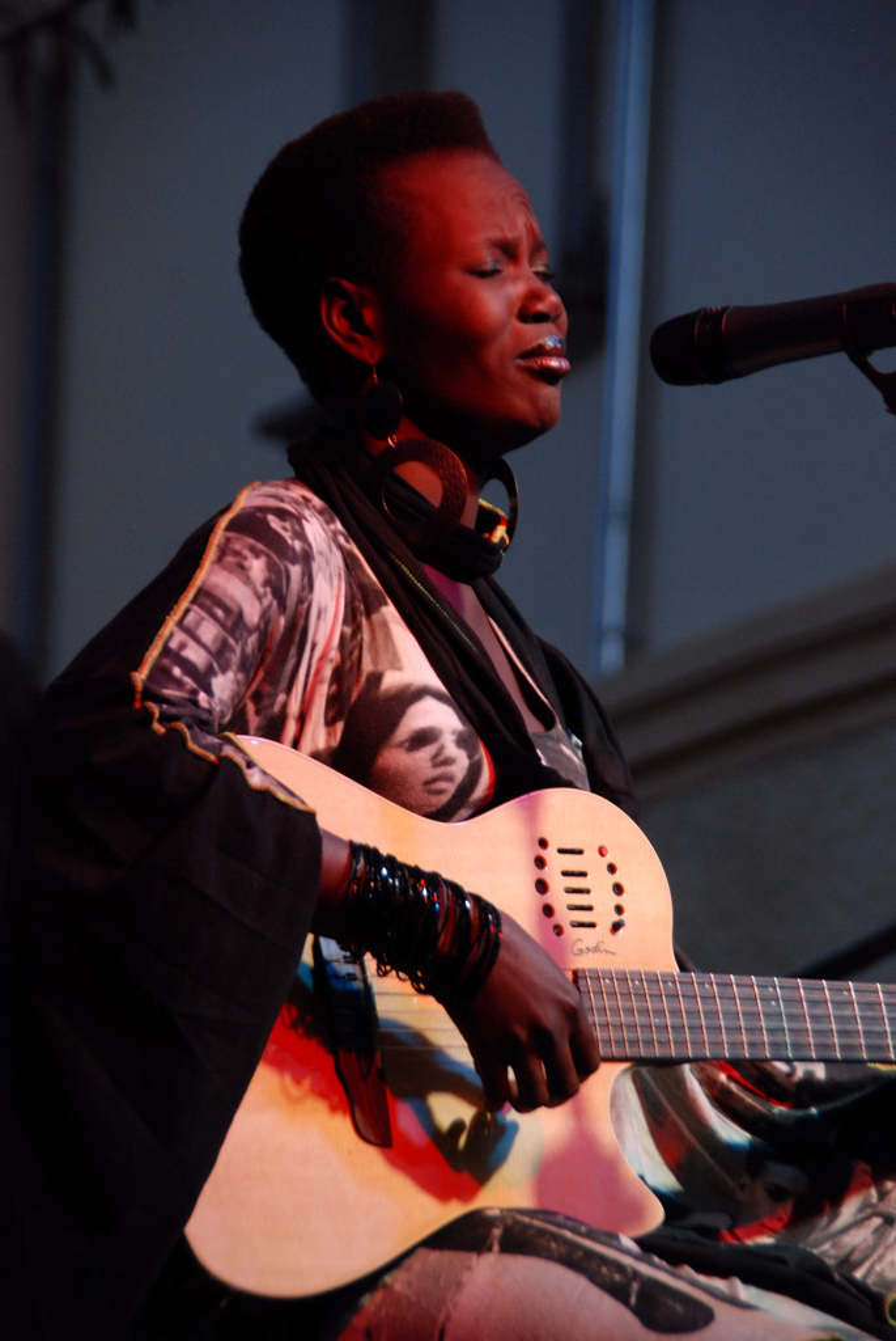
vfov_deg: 41.1
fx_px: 1788
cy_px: 670
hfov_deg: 28.1
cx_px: 448
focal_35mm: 48
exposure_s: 1/80
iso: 640
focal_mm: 32
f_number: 4.5
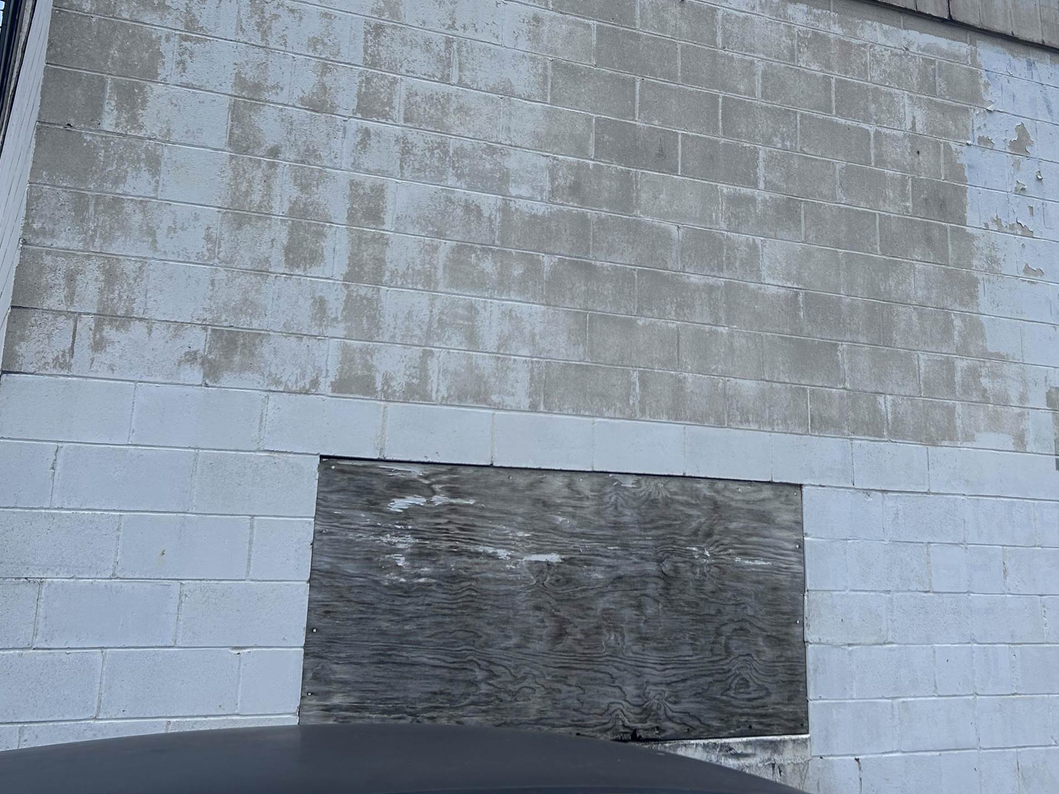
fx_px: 1285
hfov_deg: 44.7
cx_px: 604
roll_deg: -0.2
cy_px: 194
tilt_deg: +16.2
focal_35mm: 42
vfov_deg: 33.6
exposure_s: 1/5882
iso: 50
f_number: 1.5
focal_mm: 5.7
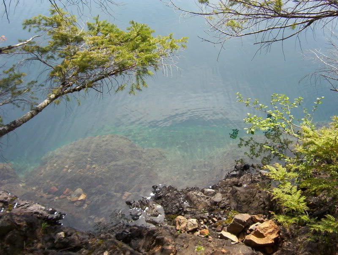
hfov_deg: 51.2
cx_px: 169
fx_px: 352
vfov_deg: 39.8
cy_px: 128
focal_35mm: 36
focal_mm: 5.54
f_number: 5.24
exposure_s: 1/297
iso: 100
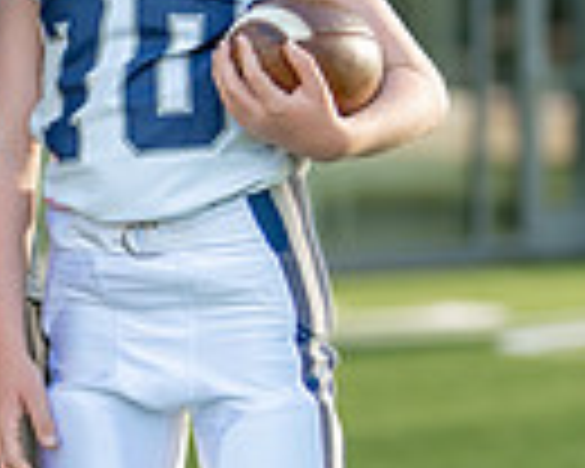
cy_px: 242
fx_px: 4155
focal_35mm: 240
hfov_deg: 8.0
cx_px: 54
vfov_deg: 6.4
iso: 100
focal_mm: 50
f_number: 1.2
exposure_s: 1/2000
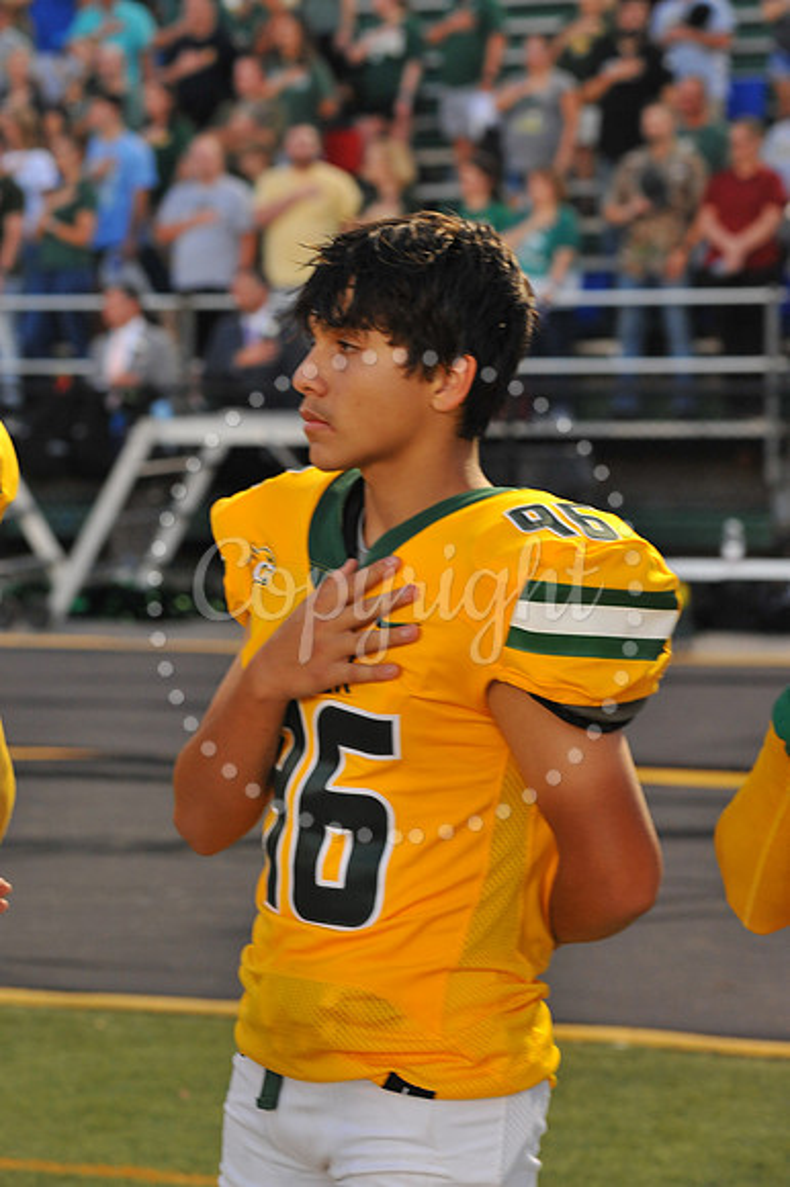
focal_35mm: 120
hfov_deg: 11.4
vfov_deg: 17.1
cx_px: 395
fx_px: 3954
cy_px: 594
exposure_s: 1/100
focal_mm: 120
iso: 2000
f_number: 6.3
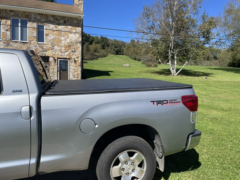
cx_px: 120
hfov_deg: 67.3
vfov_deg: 53.1
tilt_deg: -2.1
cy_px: 90
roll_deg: -0.4
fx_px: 180
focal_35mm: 26
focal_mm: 4.2
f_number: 1.6
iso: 32
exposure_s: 1/2882
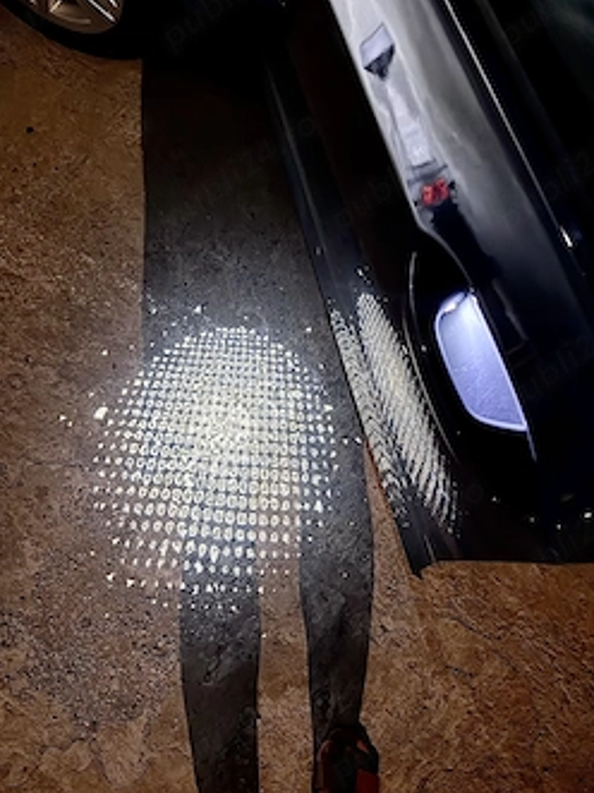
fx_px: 664
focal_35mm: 29
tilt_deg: -72.6
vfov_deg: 61.7
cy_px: 395
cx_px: 323
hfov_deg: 48.1
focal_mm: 6.76
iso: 2000
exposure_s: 1/9
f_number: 1.78
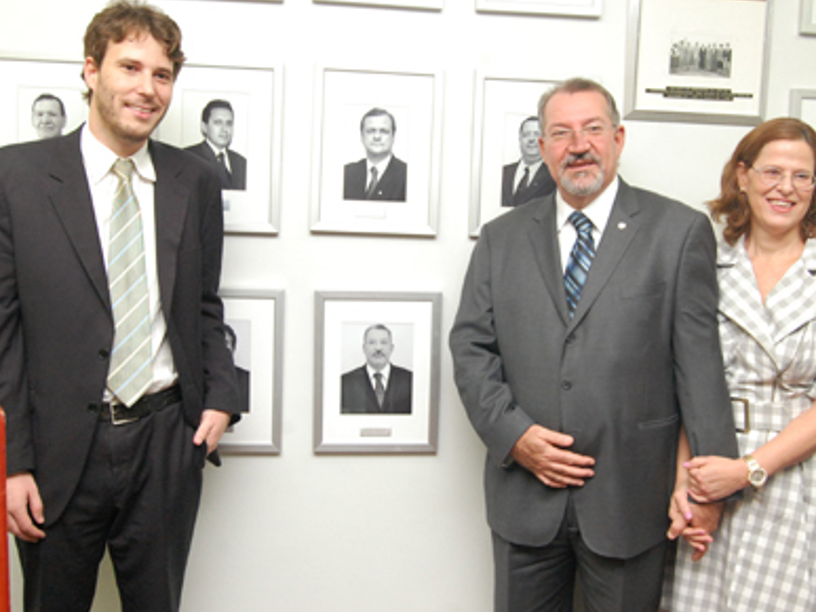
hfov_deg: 48.4
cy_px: 309
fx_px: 909
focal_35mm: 39
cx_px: 415
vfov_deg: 37.2
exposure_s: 1/60
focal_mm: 23
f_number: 7.1
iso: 1600
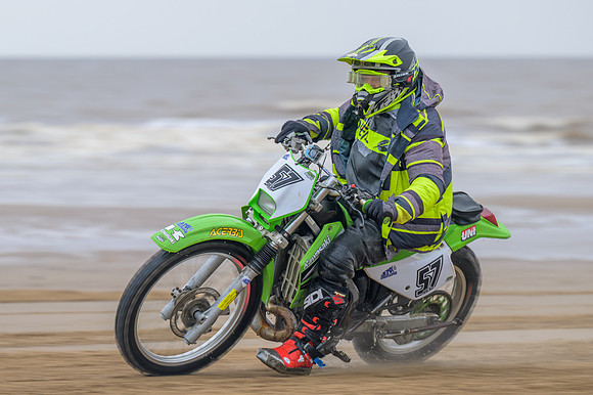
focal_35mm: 271
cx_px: 271
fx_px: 4459
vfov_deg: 5.1
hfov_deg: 7.6
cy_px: 220
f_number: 4
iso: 90
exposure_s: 1/200
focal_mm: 155
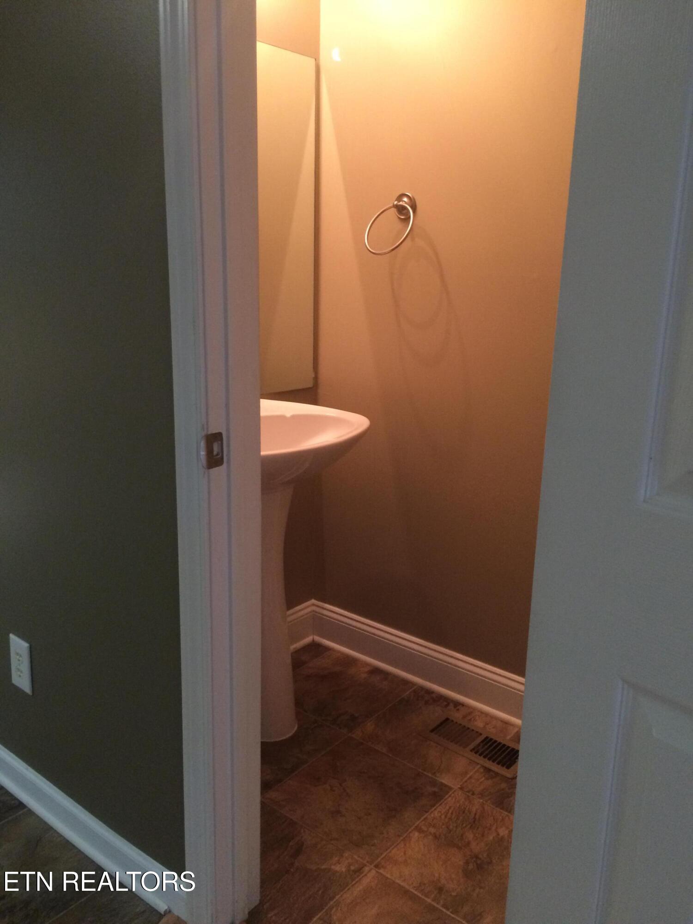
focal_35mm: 29
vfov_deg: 61.7
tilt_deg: -13.2
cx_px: 346
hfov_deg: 48.2
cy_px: 462
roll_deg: -0.6
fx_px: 774
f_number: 2.2
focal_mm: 4.15
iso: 200
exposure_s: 1/30
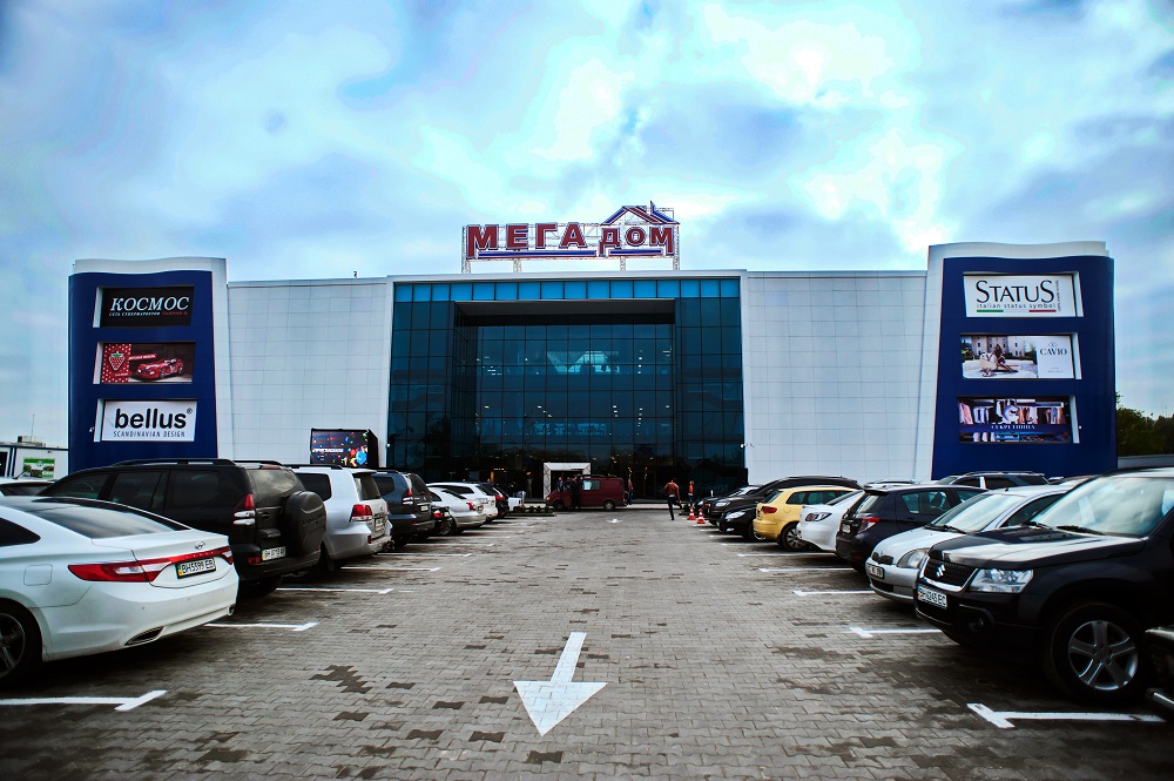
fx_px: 652
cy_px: 390
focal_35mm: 20
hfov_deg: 84.0
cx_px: 587
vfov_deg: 61.8
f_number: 4
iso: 200
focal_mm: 20
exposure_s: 1/1600
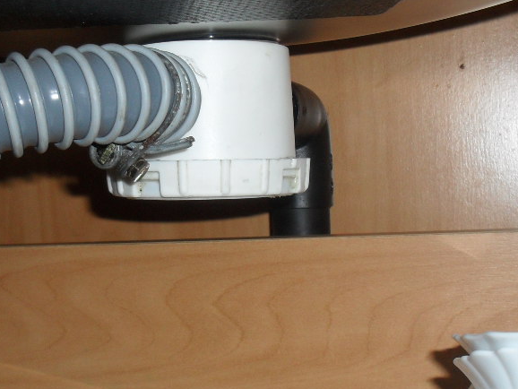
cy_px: 200
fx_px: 928
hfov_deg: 31.2
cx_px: 237
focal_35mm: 62
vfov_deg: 23.7
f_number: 3.2
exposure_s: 1/45
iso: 200
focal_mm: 6.3
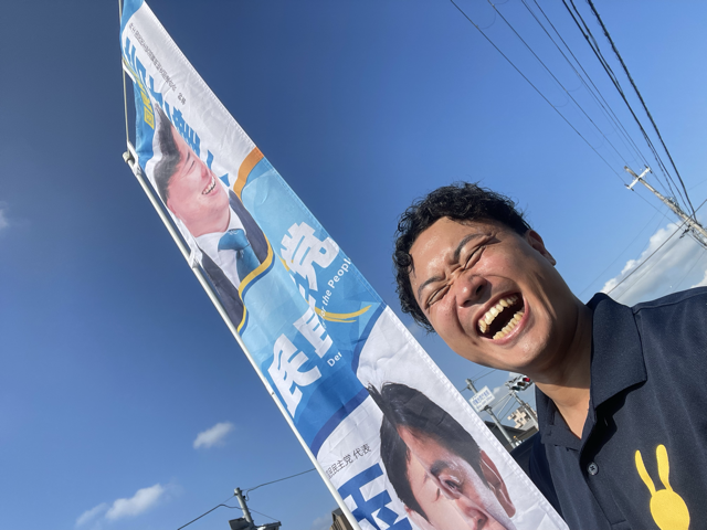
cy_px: 265
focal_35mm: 23
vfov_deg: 58.9
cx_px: 354
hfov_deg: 73.9
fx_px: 470
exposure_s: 1/1585
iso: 25
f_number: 2.2
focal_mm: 2.71
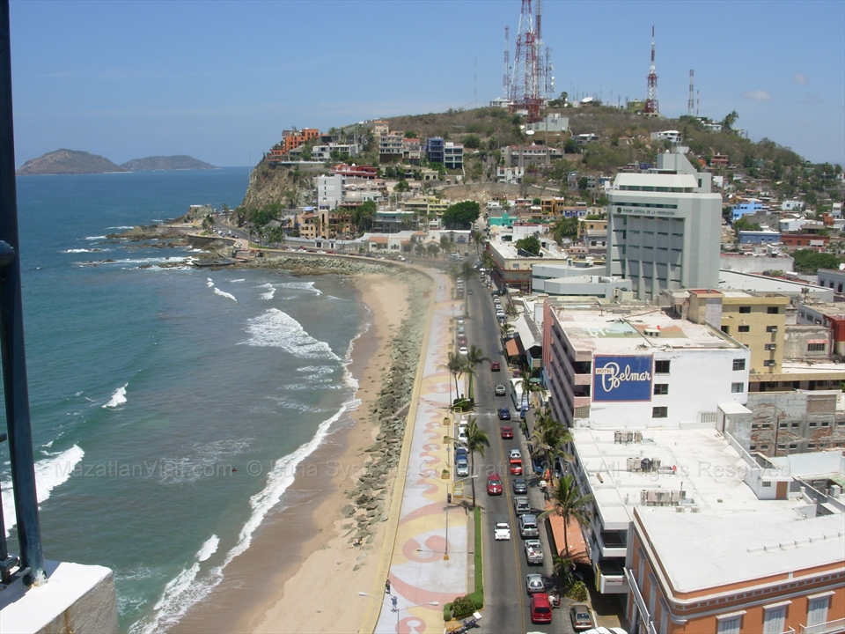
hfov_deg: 49.0
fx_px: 928
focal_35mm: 38
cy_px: 317
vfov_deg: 37.7
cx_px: 422
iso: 50
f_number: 4.9
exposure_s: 1/664
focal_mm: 6.3
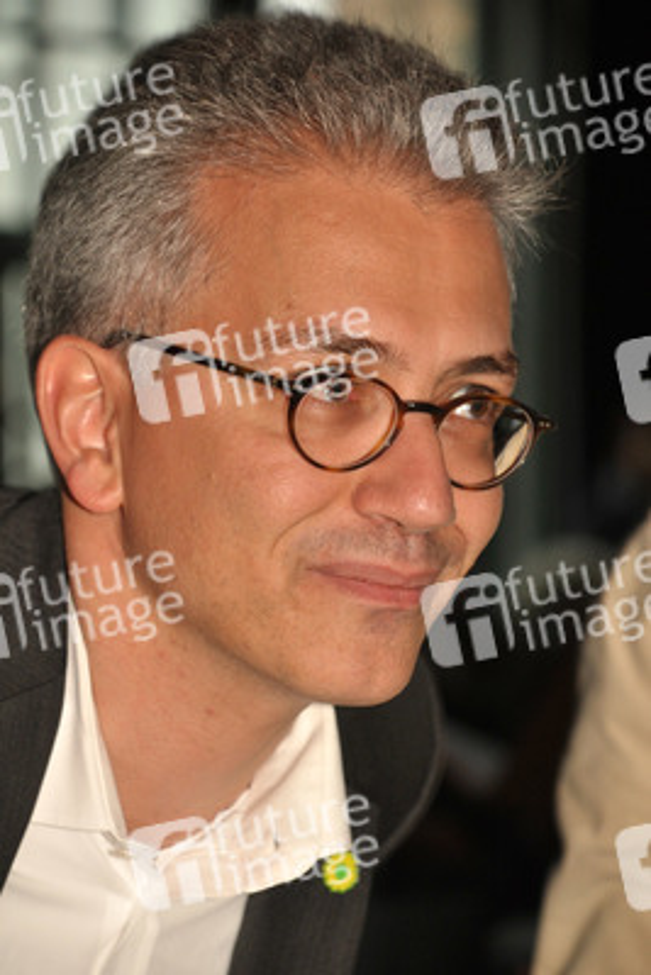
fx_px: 5488
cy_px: 488
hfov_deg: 6.8
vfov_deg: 10.2
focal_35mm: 202
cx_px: 326
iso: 800
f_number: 5.6
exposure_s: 1/60
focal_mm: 135
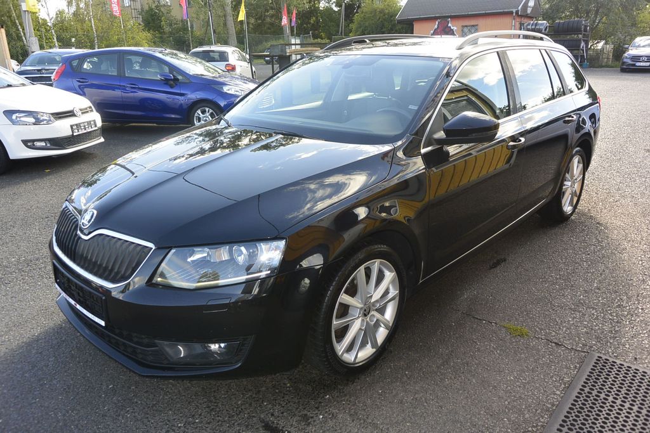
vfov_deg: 47.9
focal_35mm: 27
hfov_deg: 67.4
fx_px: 488
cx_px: 325
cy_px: 216
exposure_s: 1/200
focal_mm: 10
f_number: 4
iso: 160
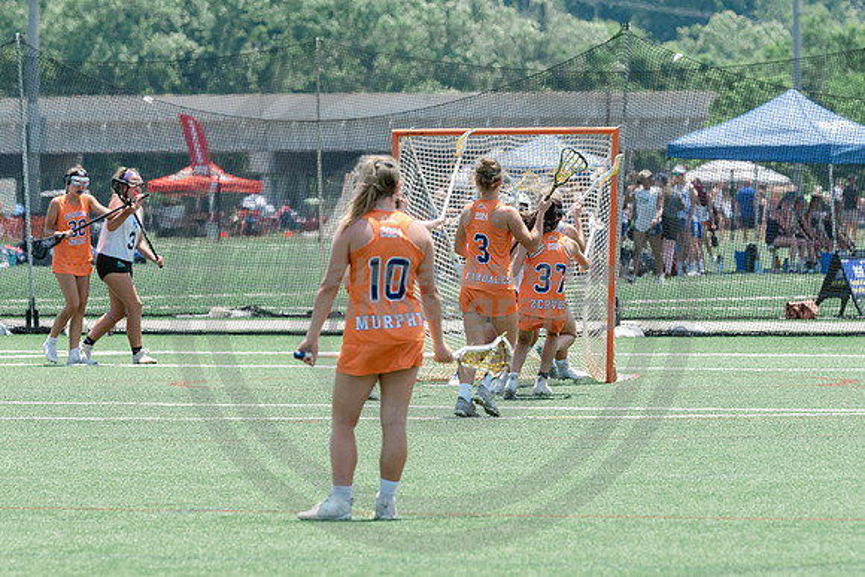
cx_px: 480
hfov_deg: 5.6
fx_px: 8895
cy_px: 311
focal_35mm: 370
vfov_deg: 3.7
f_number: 5
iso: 400
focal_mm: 200
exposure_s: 1/1600
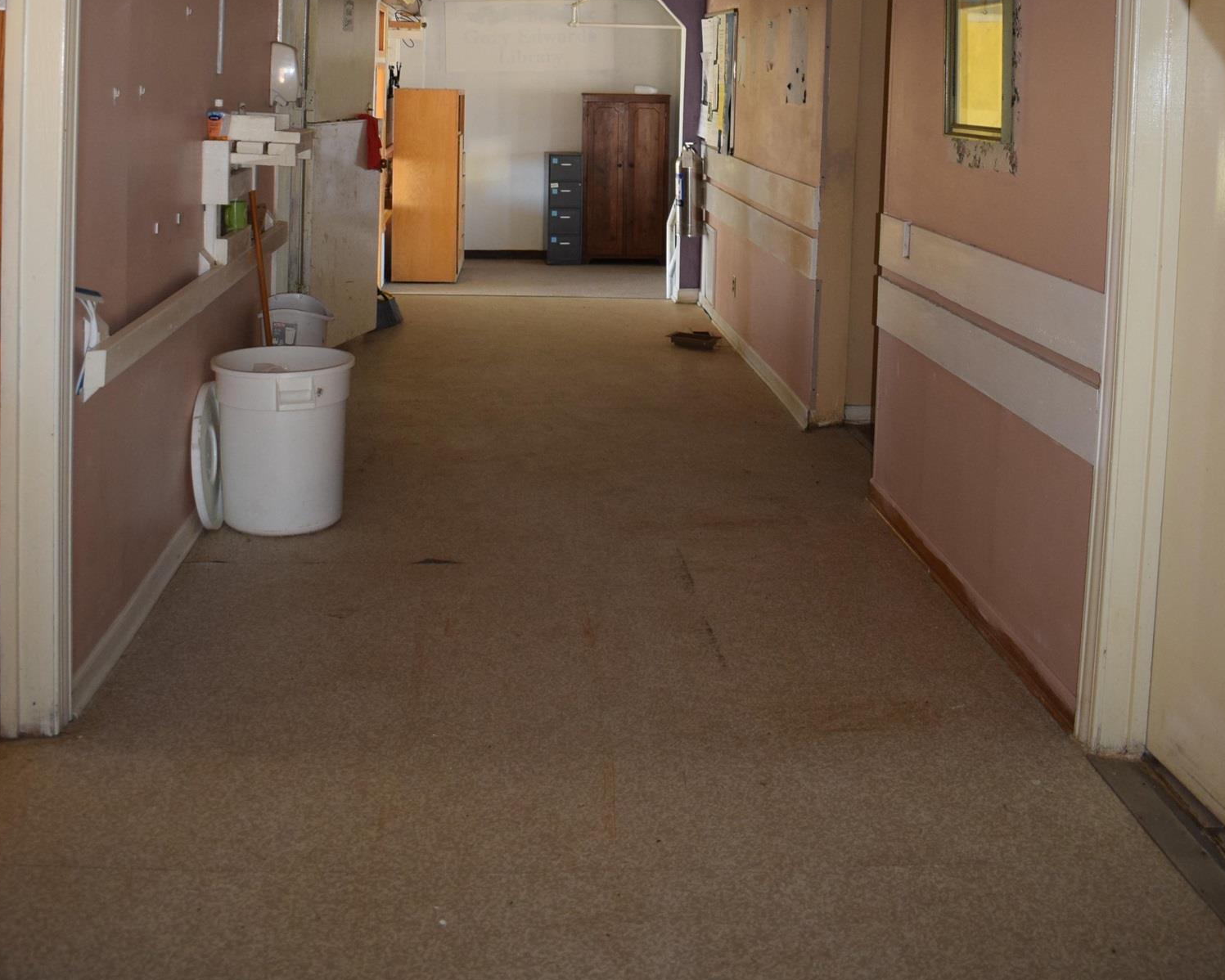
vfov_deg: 36.2
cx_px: 617
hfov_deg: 46.8
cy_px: 120
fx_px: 1414
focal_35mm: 39
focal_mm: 18
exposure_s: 1/60
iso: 800
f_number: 3.5
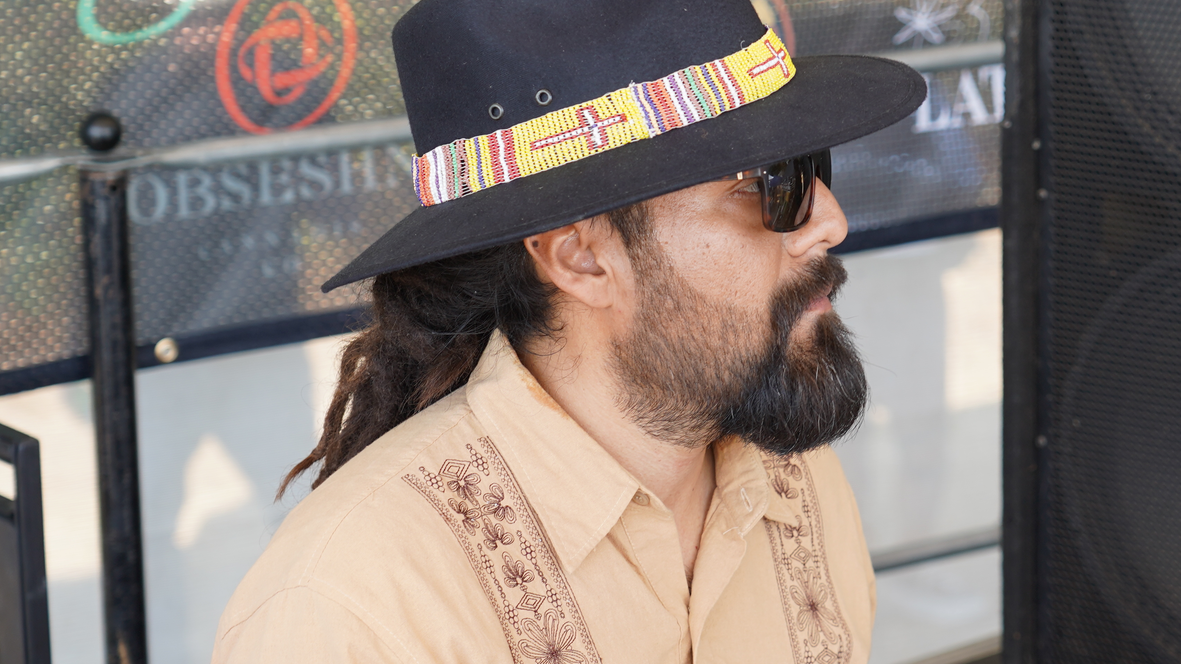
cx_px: 796
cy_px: 331
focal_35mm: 126
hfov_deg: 17.0
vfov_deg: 9.6
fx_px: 3946
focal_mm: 68
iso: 160
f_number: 4.5
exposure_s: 1/160
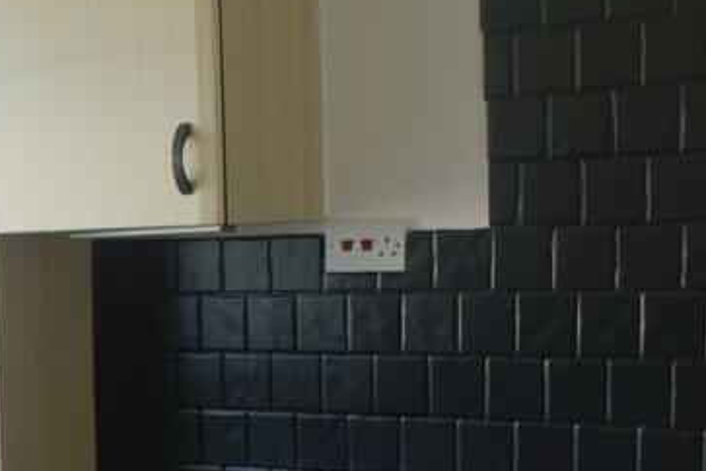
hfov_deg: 20.1
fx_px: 1824
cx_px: -210
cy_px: 515
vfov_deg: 14.4
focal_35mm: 93
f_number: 4
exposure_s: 1/40
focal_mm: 22
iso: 125
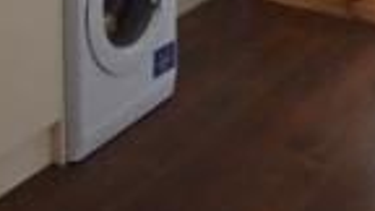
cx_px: -8
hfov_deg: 25.6
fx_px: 779
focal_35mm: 78
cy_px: -228
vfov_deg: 13.1
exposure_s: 1/125
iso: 280
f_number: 5.6
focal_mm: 11
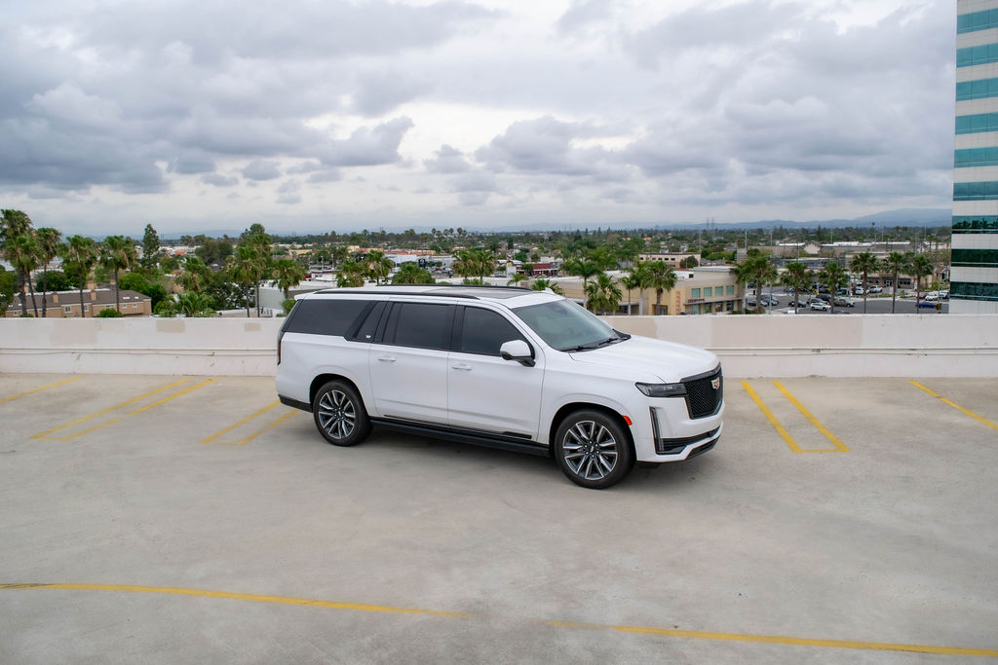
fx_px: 779
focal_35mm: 28
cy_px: 332
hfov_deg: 65.3
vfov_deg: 46.3
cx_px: 499
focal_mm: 18
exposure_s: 1/1600
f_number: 6.3
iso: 400
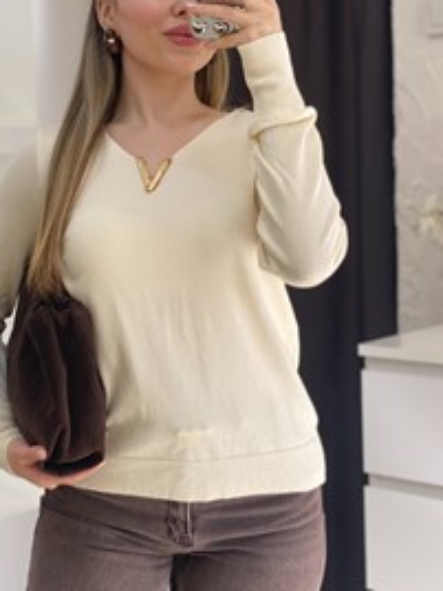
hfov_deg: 18.4
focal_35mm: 80
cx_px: 130
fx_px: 1365
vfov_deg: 24.4
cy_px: 235
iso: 25
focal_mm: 6
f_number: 2
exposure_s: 1/100
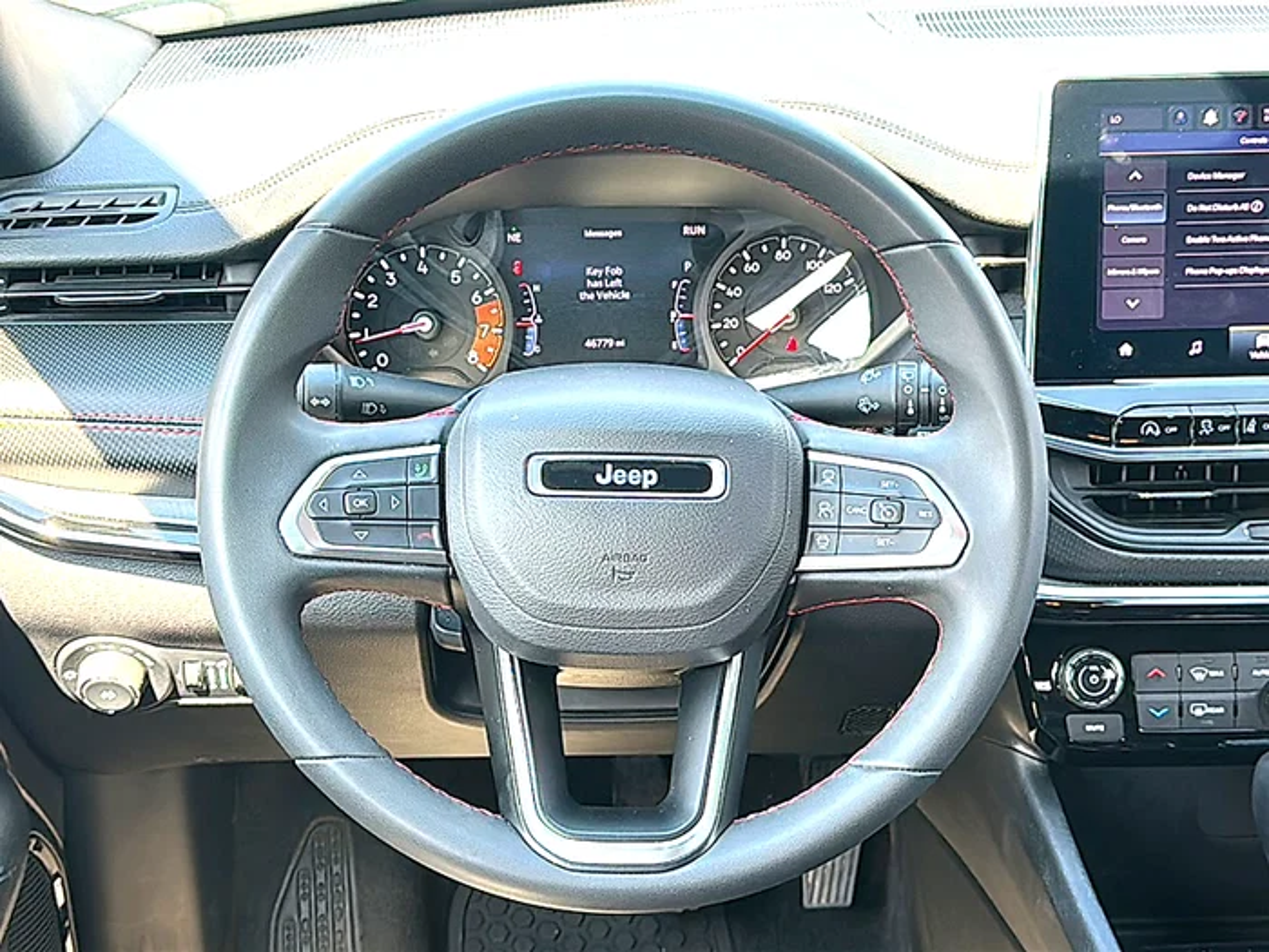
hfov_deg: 40.4
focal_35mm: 47
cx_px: 634
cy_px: 476
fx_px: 1723
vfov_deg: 30.9
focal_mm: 6.86
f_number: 1.78
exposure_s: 1/107
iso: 64
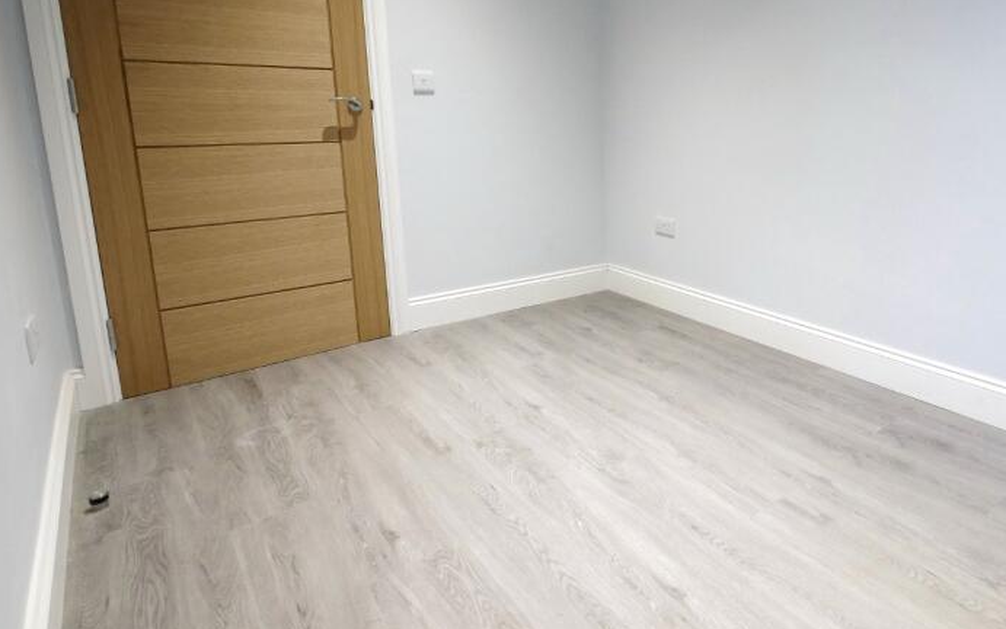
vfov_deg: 53.9
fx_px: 603
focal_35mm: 22
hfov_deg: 75.2
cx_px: 726
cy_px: 205
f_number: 4
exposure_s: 1/40
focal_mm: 7
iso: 3200
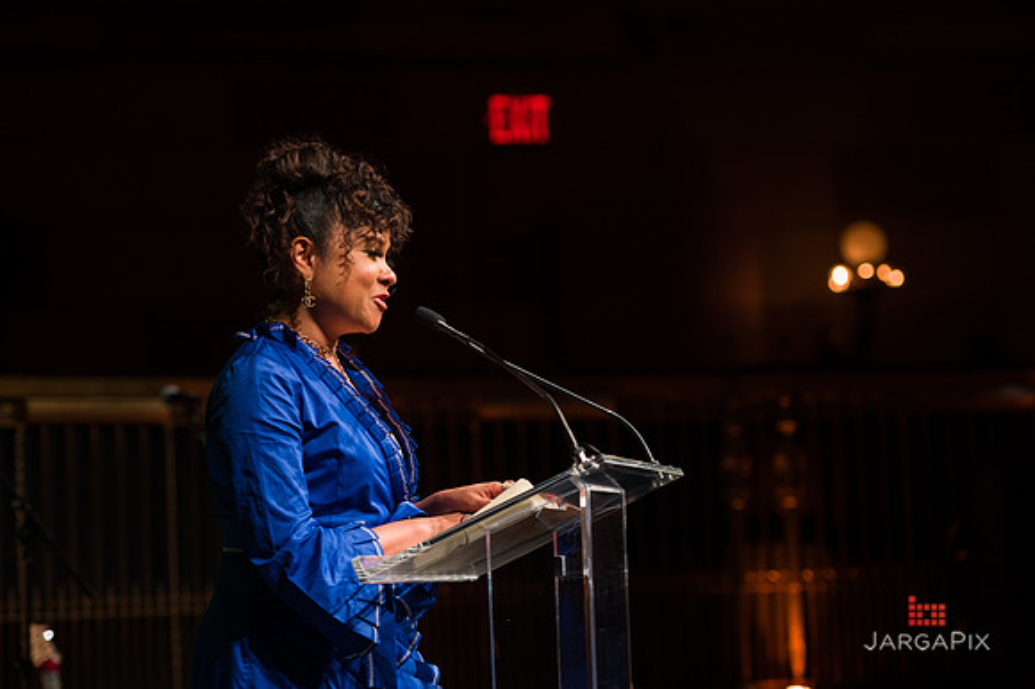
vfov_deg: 13.0
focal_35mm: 105
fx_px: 3017
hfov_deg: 19.5
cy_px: 344
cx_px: 518
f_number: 3.2
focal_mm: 105
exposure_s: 1/320
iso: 1600
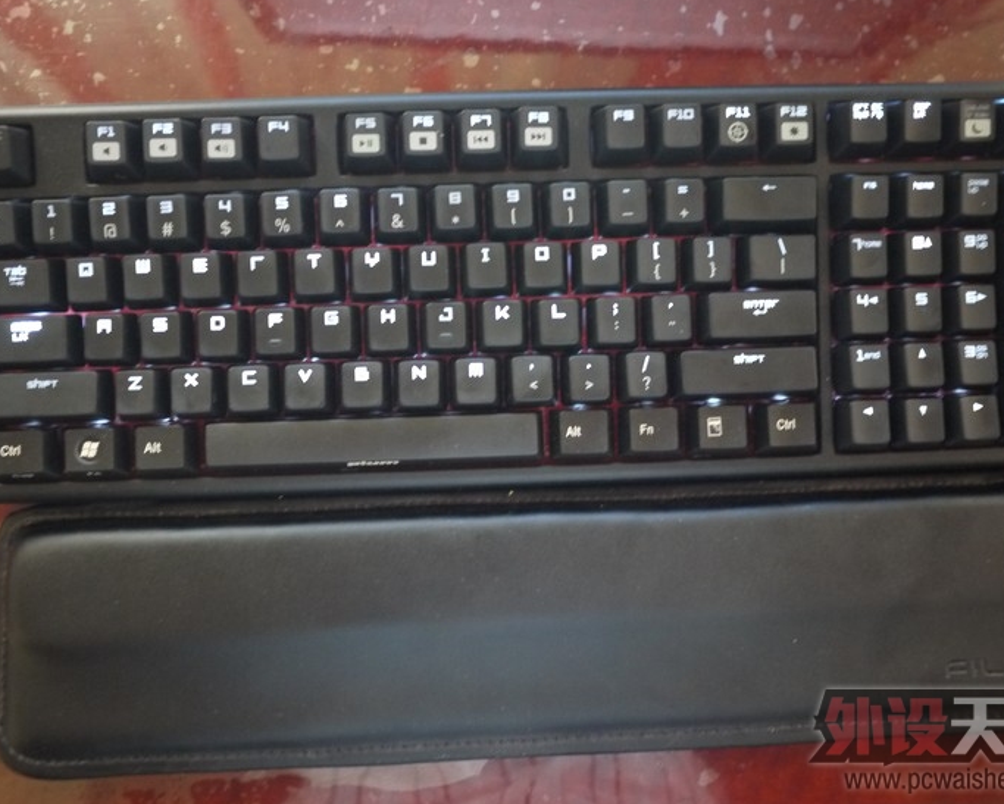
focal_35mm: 32
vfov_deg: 45.8
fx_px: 951
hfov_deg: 55.6
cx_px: 509
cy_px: 381
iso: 800
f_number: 2.5
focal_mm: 14
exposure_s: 1/2
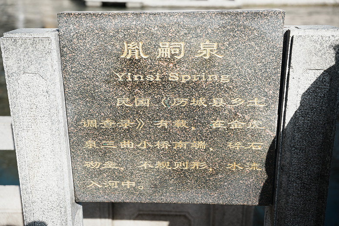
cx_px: 170
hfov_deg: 46.0
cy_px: 113
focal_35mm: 42
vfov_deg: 31.6
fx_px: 399
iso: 125
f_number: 2.8
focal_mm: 42.4
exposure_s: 1/1250
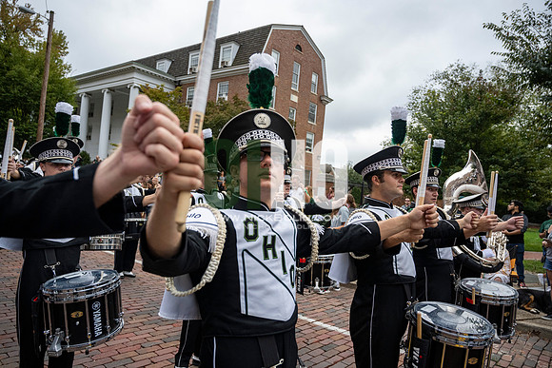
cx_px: 276
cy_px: 184
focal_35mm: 24
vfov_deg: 53.2
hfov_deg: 73.7
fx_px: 368
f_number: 4
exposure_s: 1/1600
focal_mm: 24
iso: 640
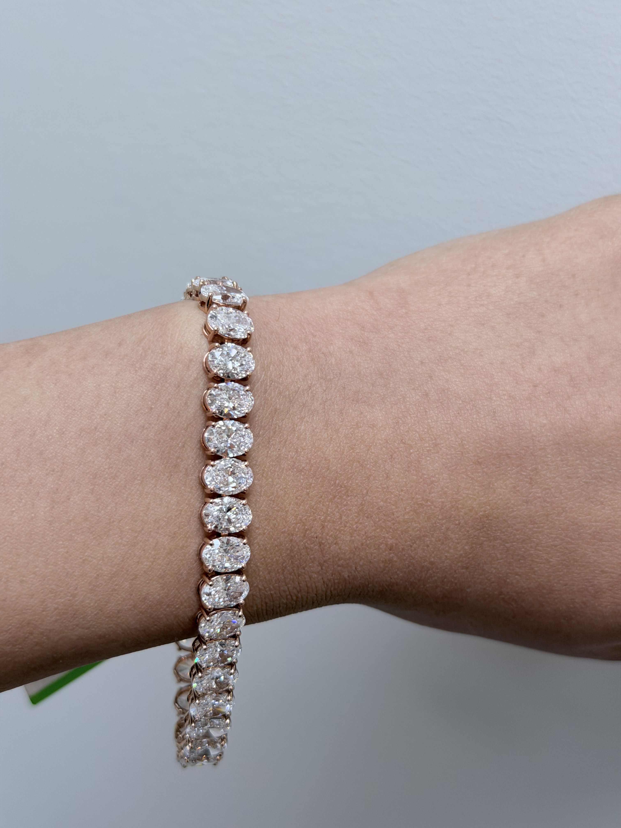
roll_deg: -4.4
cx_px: 310
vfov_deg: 39.7
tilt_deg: -17.8
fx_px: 1148
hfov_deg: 30.3
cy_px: 414
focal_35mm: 48
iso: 50
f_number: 1.78
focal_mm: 6.76
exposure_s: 1/120
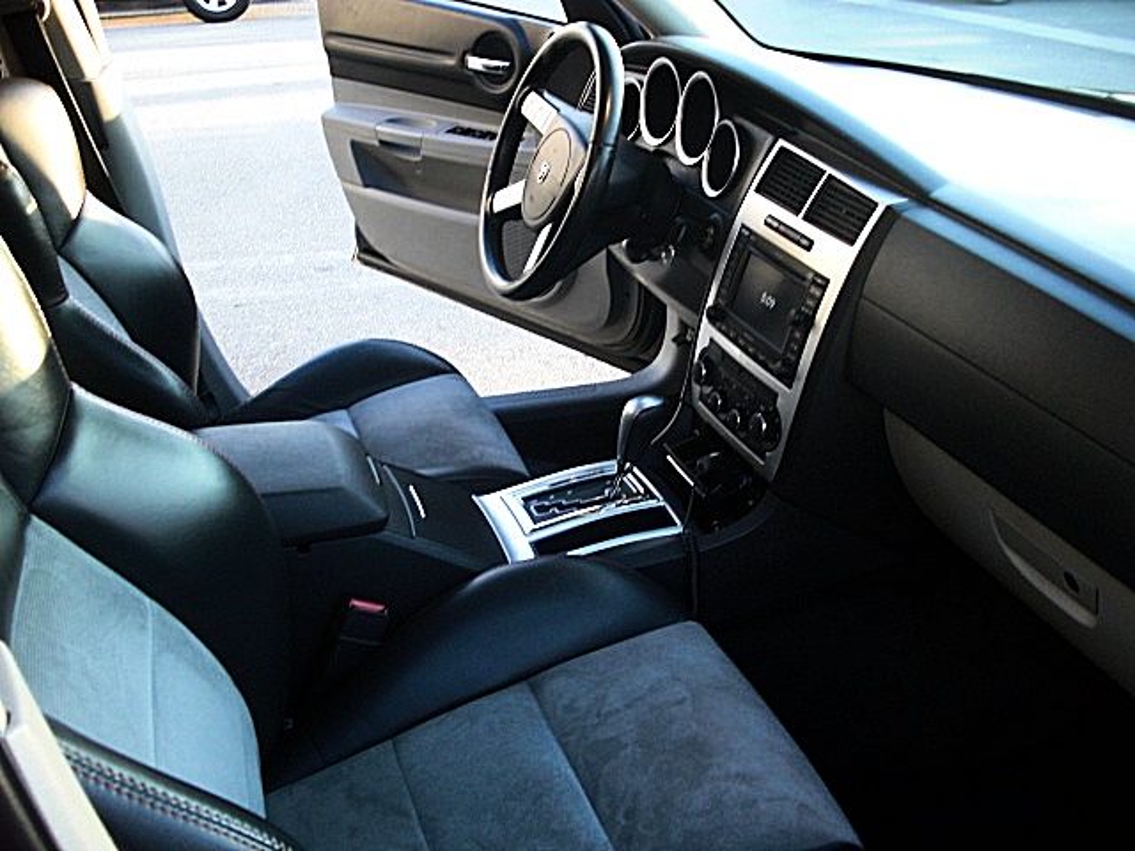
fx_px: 1180
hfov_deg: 51.4
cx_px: 568
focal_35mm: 36
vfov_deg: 39.7
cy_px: 426
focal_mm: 6.3
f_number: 2.8
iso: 200
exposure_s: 1/80
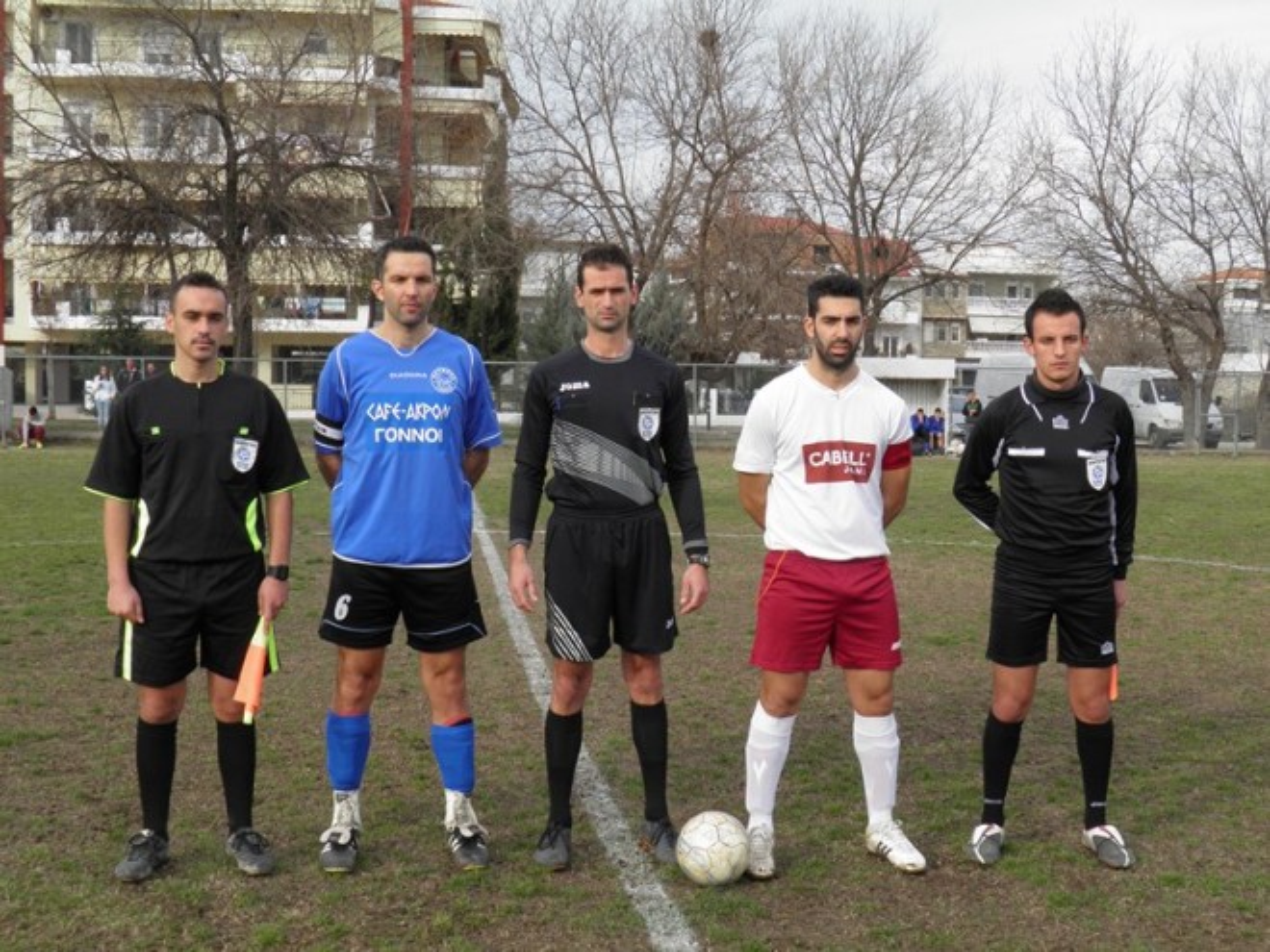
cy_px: 476
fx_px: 1614
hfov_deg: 42.9
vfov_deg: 32.9
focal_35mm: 44
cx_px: 635
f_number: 6
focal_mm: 7.9
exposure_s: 1/100
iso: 50
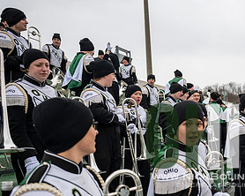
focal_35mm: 47
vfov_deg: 31.5
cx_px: 212
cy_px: 145
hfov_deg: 37.4
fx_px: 341
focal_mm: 24
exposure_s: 1/500
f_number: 2.8
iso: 160
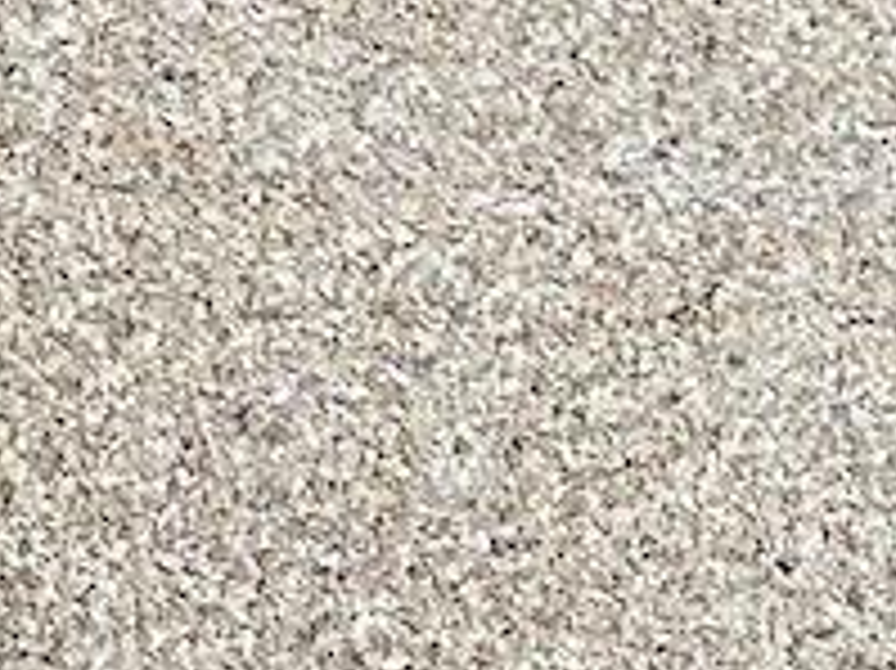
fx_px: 4061
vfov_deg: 8.7
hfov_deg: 11.2
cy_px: -859
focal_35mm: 157
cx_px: -1004
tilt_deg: +6.8
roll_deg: -0.7
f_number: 1.8
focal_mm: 4.25
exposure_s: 1/60
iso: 160
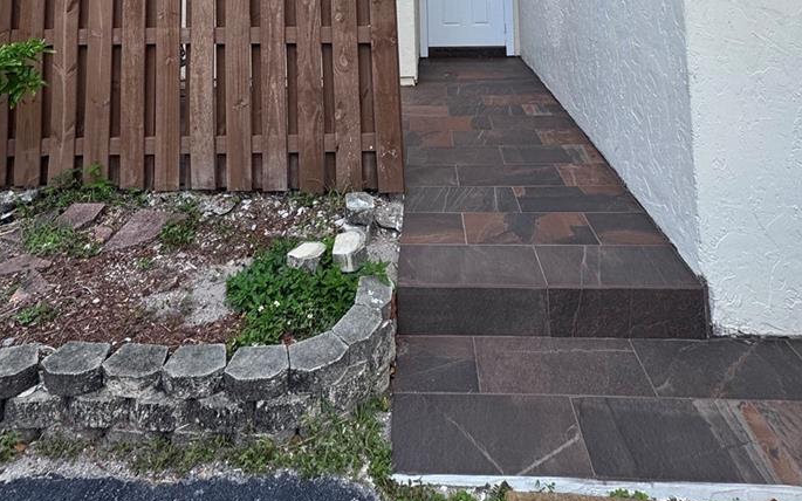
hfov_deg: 70.4
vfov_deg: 37.4
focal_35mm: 26
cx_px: 393
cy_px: -84
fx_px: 568
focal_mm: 2.22
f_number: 2.2
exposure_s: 1/157
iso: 40
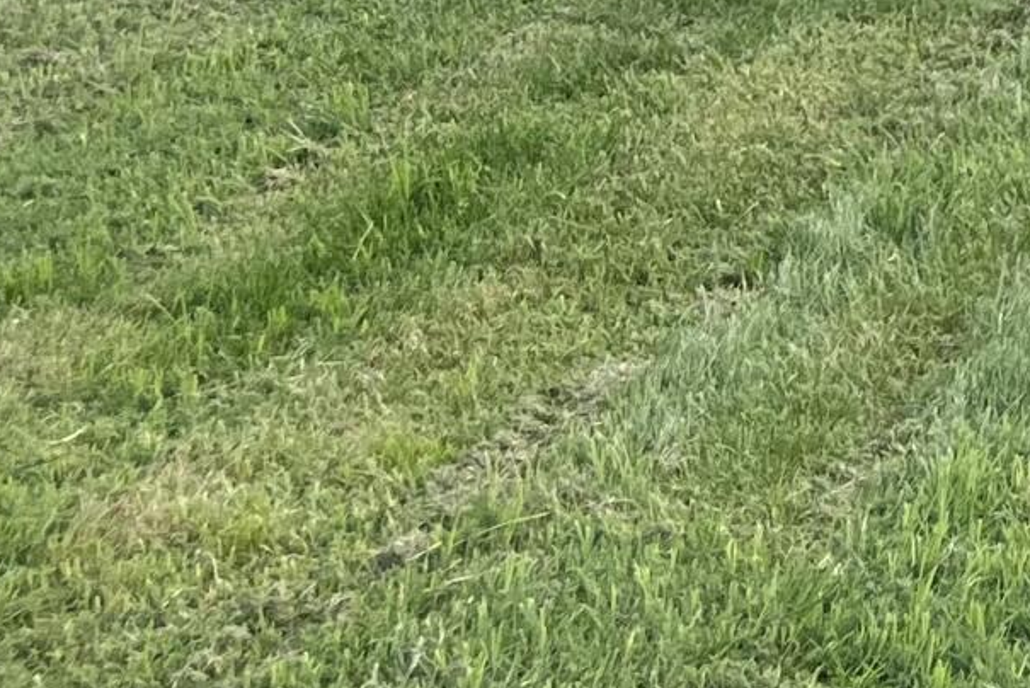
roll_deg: +0.6
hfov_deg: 13.6
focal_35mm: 134
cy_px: -714
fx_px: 3836
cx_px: 1878
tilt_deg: +0.9
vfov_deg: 9.5
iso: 50
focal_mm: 5.1
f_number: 1.6
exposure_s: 1/615
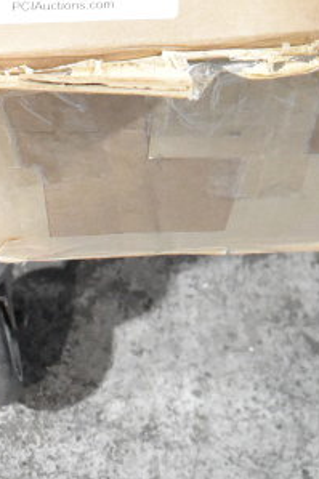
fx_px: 1284
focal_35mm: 97
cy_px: -167
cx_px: 266
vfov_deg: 19.3
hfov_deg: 14.1
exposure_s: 1/200
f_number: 7.1
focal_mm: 21
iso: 6400
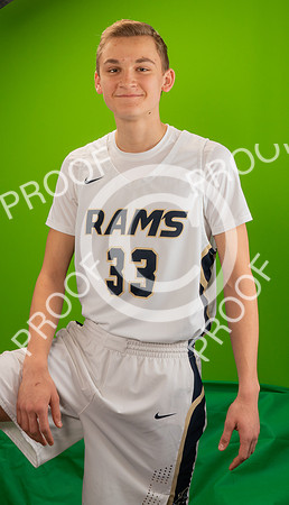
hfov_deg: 22.6
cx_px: 130
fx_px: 722
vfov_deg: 38.3
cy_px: 196
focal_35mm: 54
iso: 800
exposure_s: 1/60
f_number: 18
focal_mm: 28
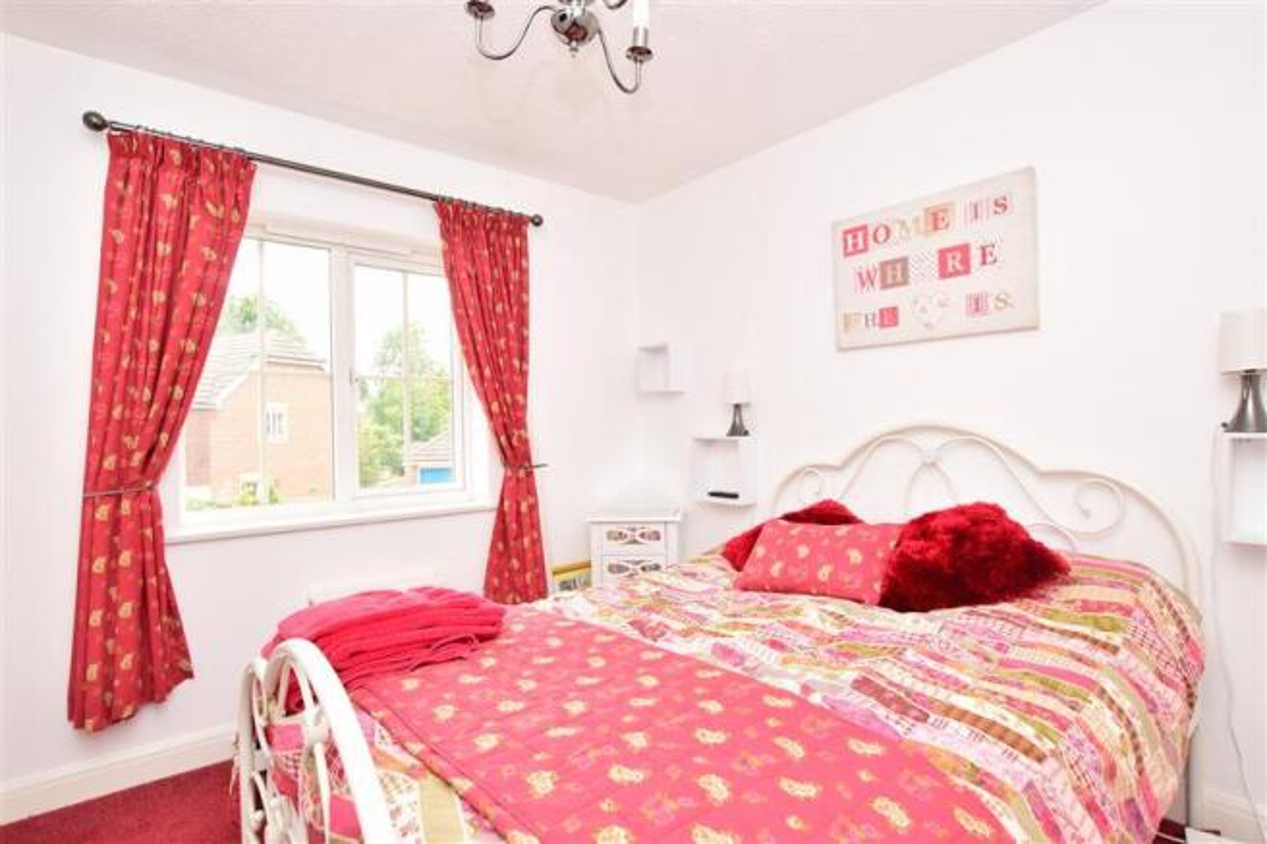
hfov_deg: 92.5
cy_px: 422
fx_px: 607
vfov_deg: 69.6
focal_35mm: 17
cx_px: 634
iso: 400
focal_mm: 11.5
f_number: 9
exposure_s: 1/60
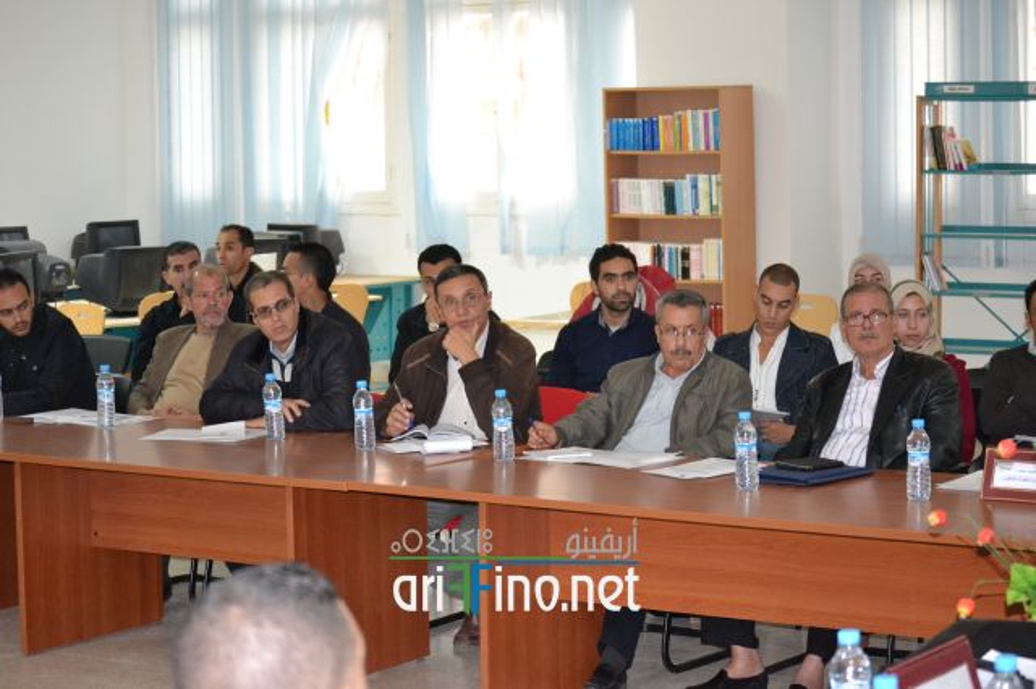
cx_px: 518
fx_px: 2373
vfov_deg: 16.5
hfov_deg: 24.6
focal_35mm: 82
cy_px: 344
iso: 3200
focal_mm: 55
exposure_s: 1/60
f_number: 4
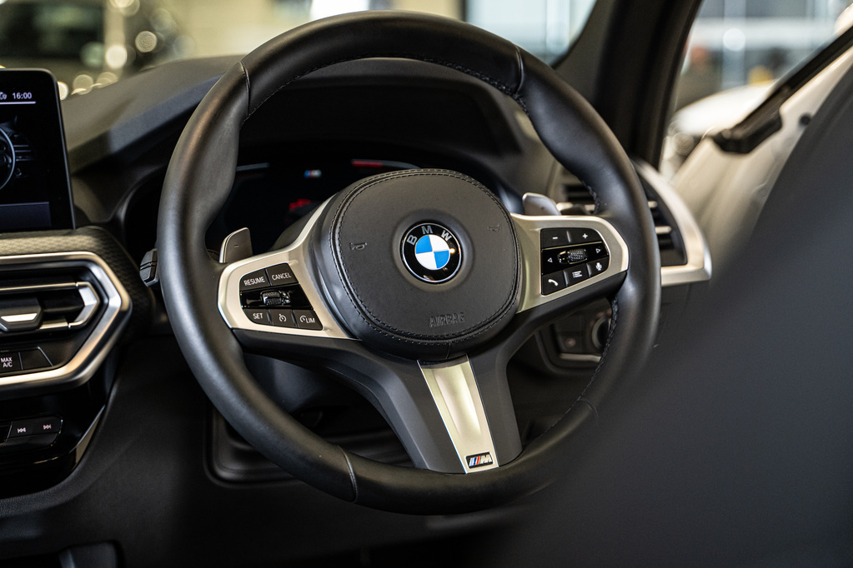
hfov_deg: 36.9
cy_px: 284
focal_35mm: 54
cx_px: 426
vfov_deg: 25.1
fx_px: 1279
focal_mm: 54
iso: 1600
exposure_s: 1/200
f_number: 2.8
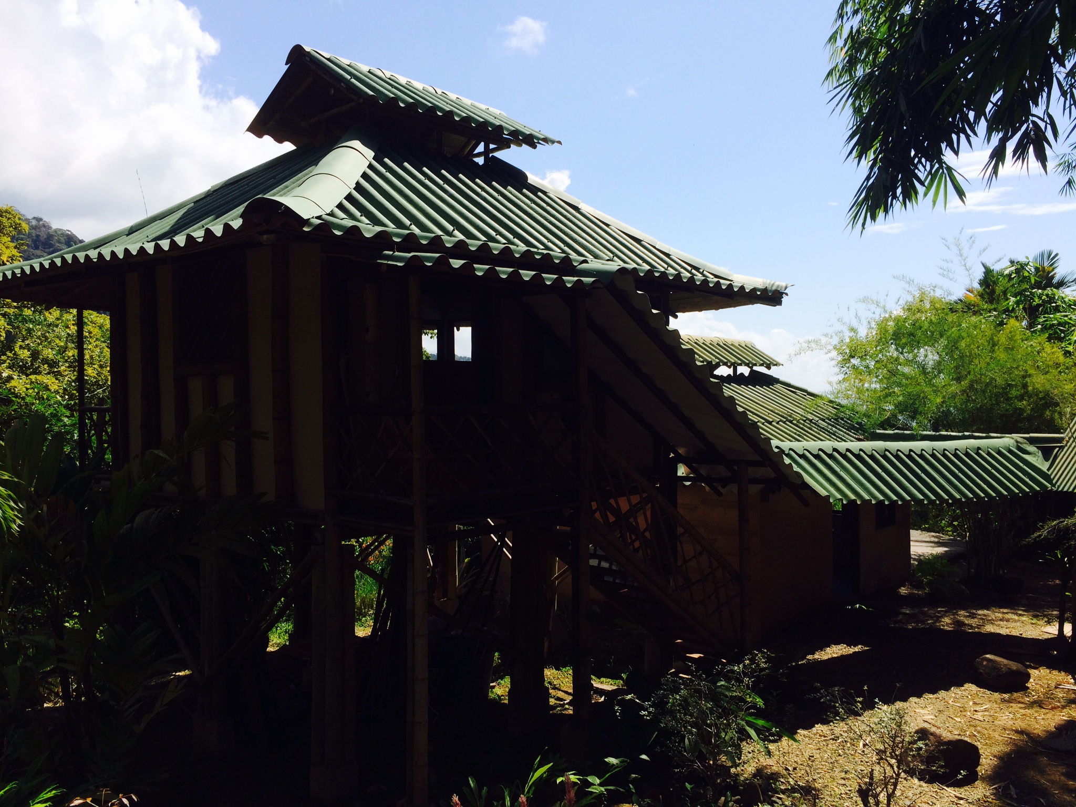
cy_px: 404
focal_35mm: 30
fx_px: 933
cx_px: 538
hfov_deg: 60.0
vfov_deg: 46.8
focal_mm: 4.12
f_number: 2.2
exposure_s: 1/2740
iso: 40
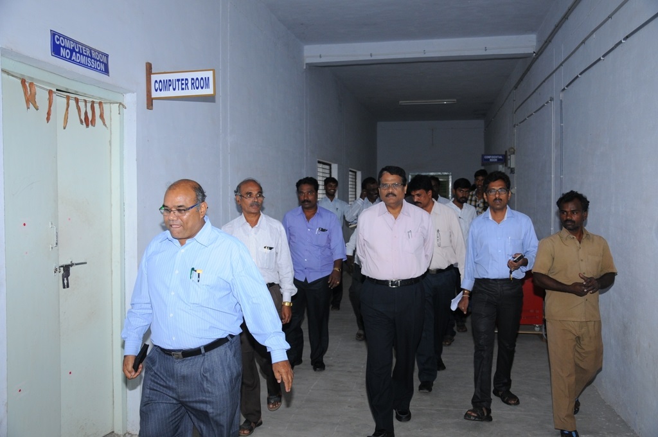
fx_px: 657
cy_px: 218
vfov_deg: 36.8
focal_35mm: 36
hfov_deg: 53.2
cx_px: 329
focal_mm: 24
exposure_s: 1/125
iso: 400
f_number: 3.8
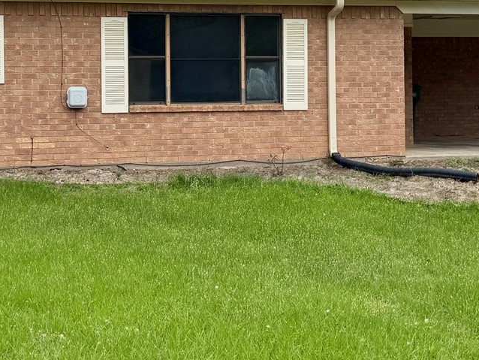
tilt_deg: +1.2
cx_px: 178
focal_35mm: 77
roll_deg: +0.2
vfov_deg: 18.9
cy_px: 61
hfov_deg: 25.2
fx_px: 1066
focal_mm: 6.76
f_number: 1.78
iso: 80
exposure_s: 1/2506
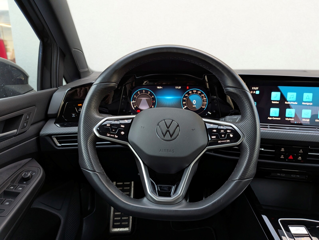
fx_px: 221
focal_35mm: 24
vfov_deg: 56.8
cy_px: 120
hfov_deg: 71.6
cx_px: 160
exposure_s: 1/90
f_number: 1.7
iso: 131
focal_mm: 4.53
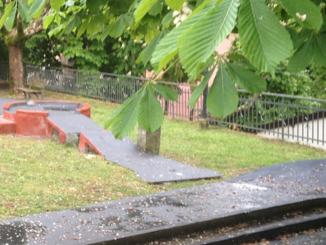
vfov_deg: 20.5
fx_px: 669
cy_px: 197
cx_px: 28
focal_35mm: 71
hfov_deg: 26.4
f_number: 2.4
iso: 64
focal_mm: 4.28
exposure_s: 1/30
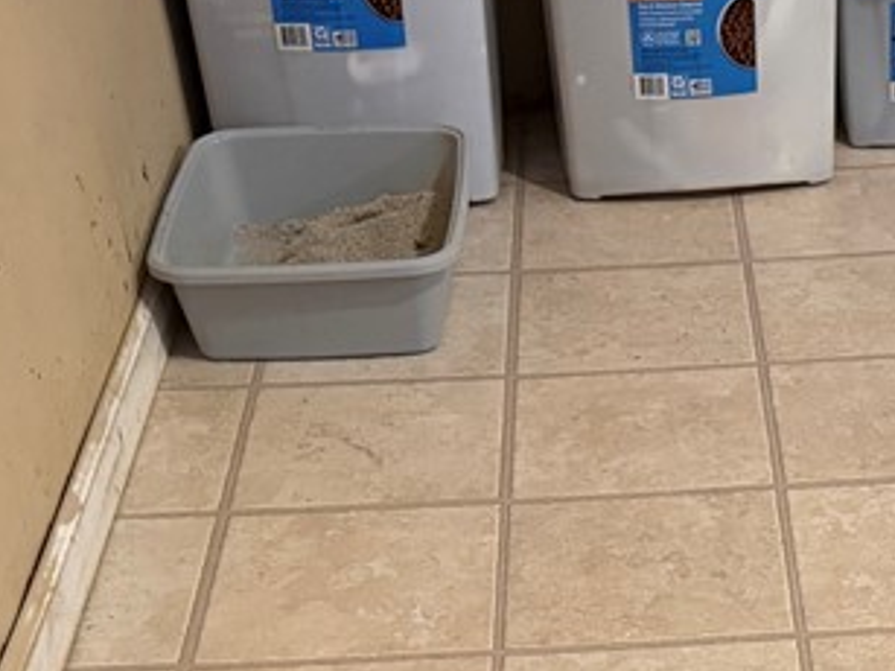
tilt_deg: -38.9
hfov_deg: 23.9
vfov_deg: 17.2
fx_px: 2068
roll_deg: +2.1
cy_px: 893
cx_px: 767
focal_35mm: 80
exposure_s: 1/60
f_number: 1.78
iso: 640
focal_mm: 6.76
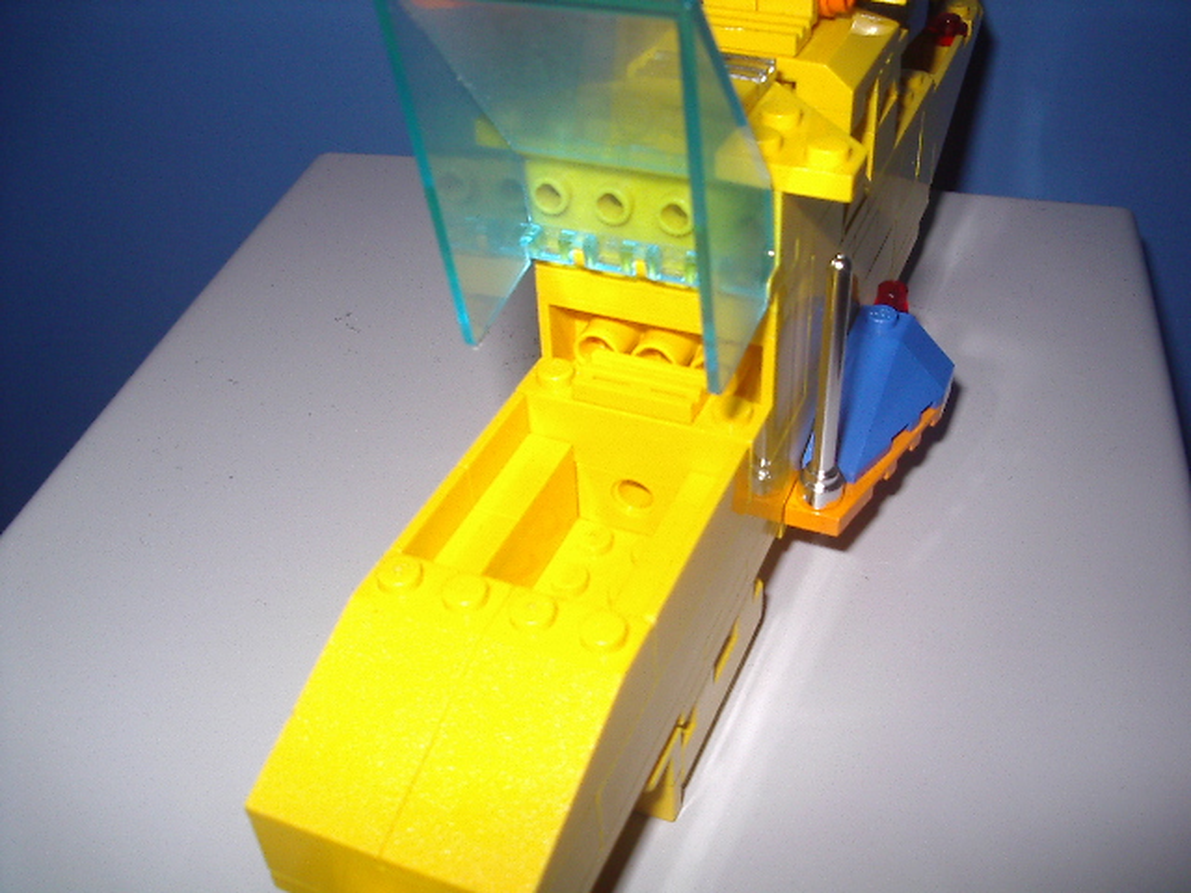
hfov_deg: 49.0
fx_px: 1307
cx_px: 596
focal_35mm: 38
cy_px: 446
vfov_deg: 37.7
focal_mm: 5.8
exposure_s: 1/60
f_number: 4.8
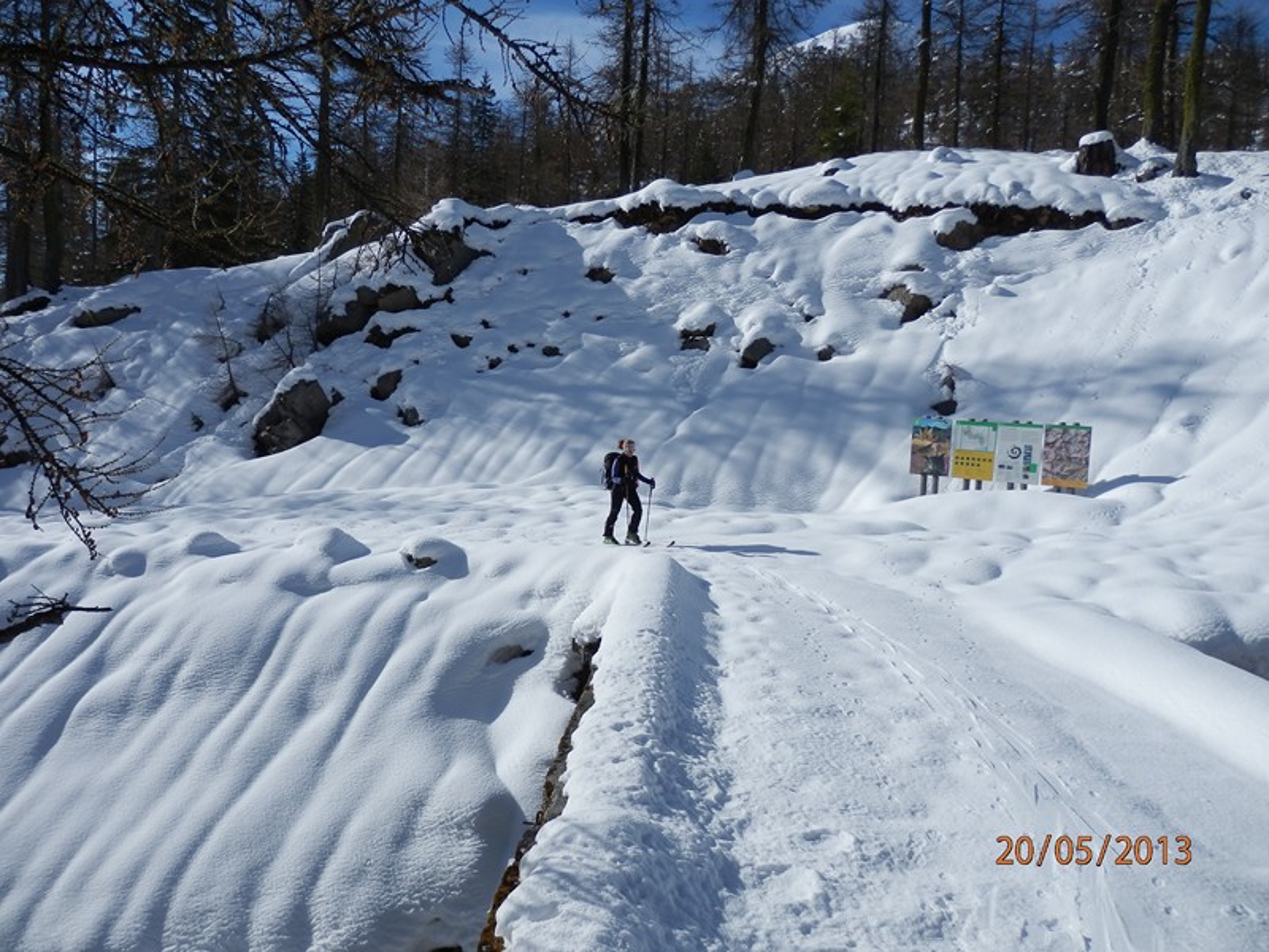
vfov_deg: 54.9
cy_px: 476
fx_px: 916
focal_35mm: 25
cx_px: 634
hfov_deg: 69.4
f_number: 8.7
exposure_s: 1/250
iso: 80
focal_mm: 4.5
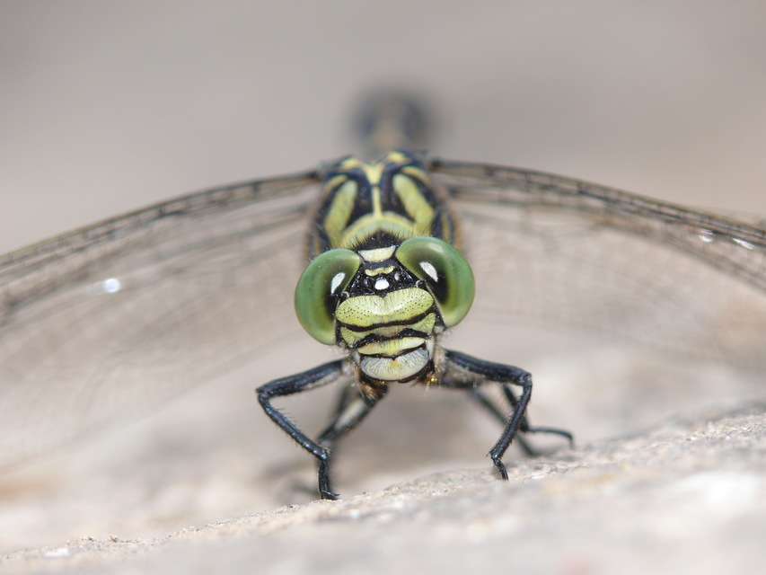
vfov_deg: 3.5
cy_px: 288
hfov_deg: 4.7
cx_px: 383
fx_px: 9295
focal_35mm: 420
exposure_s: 1/320
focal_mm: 88.8
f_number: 5.6
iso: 100
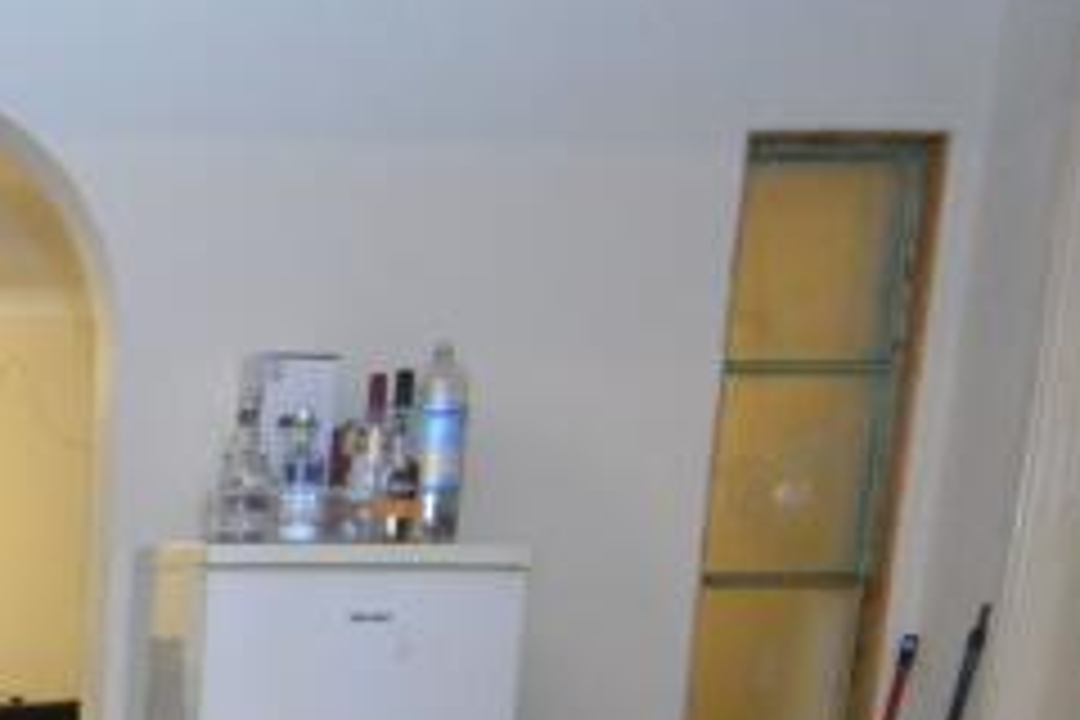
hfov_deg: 28.7
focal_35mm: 64
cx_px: -81
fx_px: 1920
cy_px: 1166
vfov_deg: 18.2
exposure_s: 1/30
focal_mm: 10
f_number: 3.5
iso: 2000
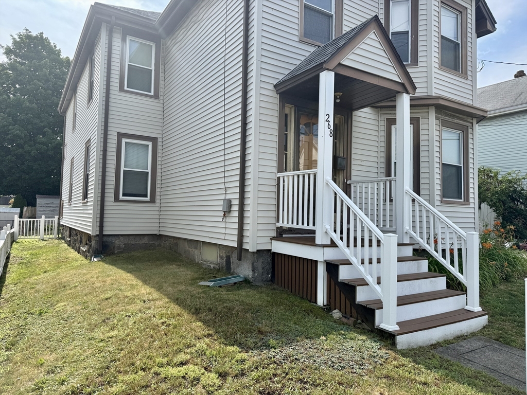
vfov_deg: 56.8
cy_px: 198
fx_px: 365
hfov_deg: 71.6
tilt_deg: +3.8
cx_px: 264
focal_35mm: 24
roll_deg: -1.3
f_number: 1.78
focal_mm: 6.76
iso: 80
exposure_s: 1/3145
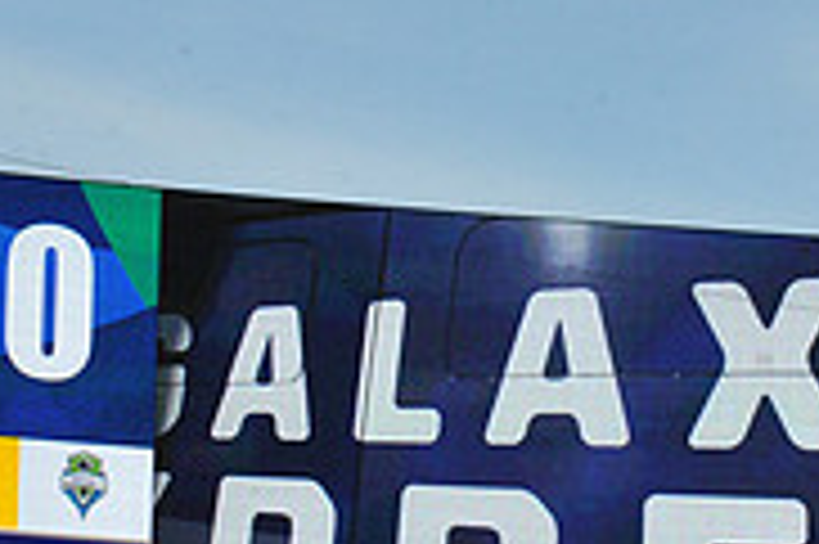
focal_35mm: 335
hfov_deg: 6.1
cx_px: 783
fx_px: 7614
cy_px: 418
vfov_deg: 4.1
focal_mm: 105
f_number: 16
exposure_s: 1/1000
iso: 1600
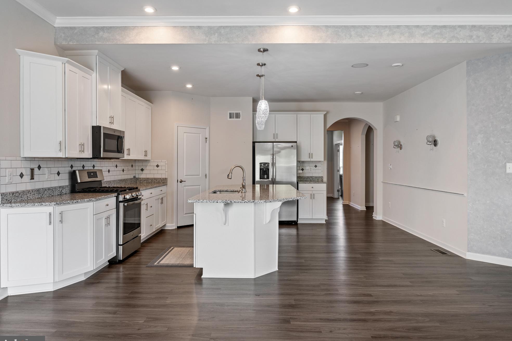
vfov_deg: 51.3
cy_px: 177
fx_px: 355
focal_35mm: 25
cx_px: 254
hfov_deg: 71.5
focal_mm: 24
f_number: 8
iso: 400
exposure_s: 1/25
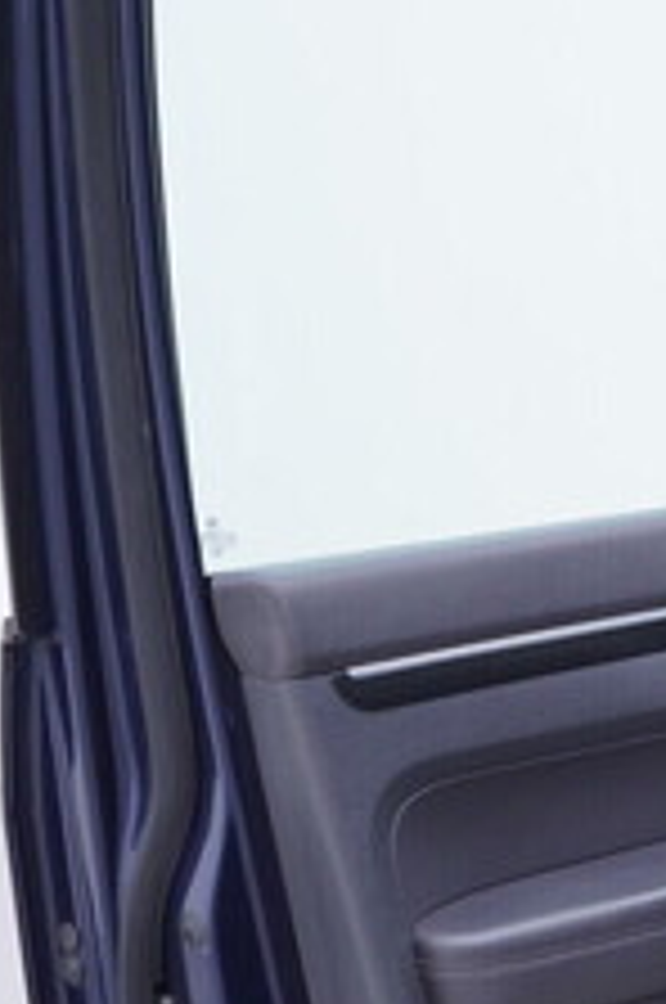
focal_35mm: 89
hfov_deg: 13.8
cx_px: 1170
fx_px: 2477
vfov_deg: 22.9
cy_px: 597
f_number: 3.2
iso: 125
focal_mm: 24
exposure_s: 1/50
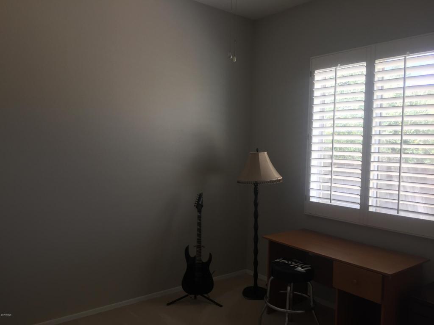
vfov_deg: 48.2
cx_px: 217
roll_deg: -2.0
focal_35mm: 29
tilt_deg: -2.4
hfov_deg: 61.7
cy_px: 162
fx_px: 364
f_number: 2.2
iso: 32
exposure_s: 1/40
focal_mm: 4.15
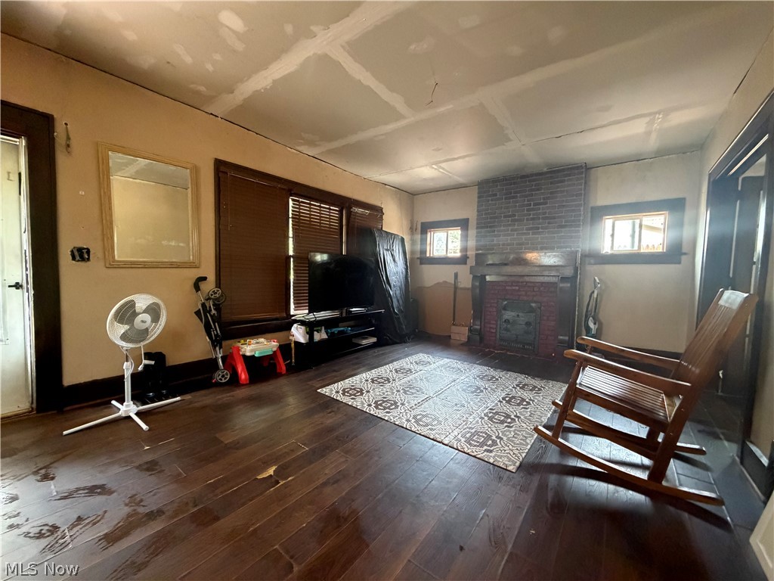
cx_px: 387
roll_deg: -0.5
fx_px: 313
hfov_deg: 102.1
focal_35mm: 14
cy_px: 290
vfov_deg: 85.7
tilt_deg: -3.2
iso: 800
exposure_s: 1/60
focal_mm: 2.22
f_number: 2.2
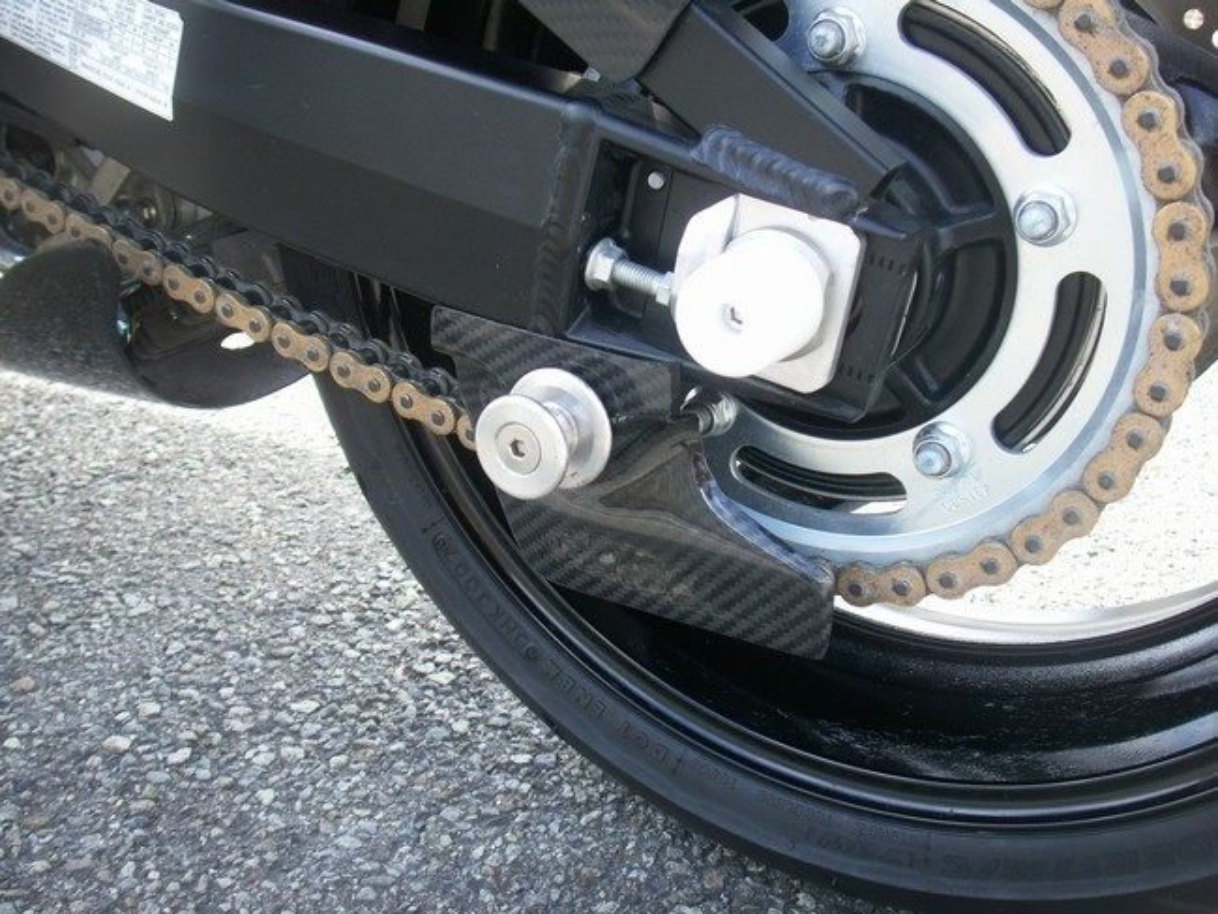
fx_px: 1302
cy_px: 457
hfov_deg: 50.1
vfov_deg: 38.7
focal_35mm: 37
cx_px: 609
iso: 50
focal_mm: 7.7
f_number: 3.5
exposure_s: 1/80
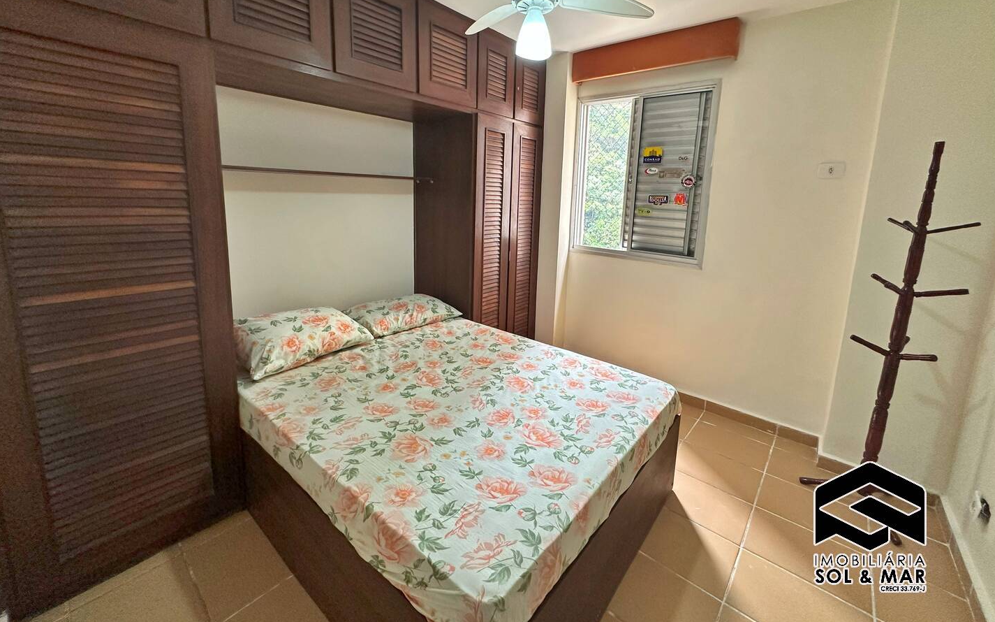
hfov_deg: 101.5
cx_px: 500
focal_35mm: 15
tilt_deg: -9.2
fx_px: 407
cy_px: 258
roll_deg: -1.3
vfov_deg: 74.2
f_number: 2.2
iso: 250
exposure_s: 1/120
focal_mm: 2.22
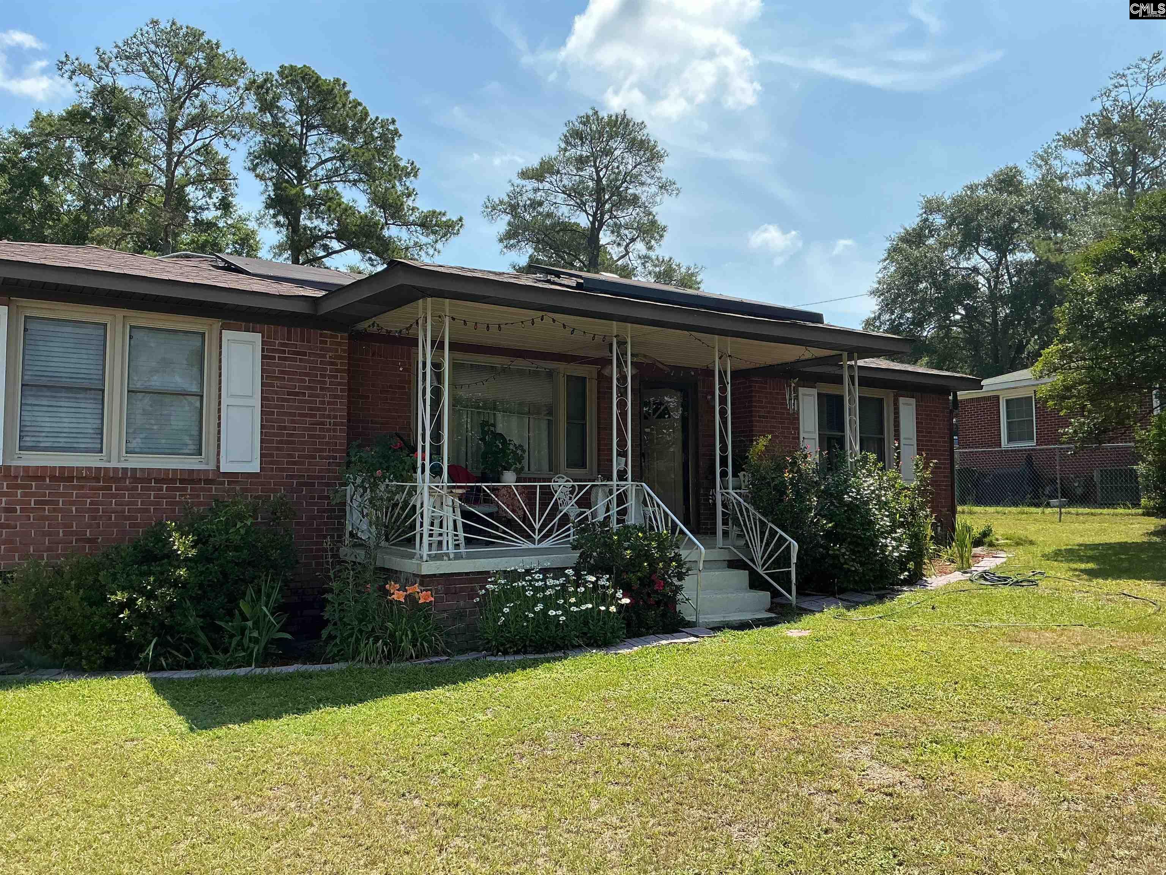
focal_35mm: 29
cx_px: 583
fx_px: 977
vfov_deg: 48.2
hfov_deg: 61.7
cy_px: 438
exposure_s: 1/1730
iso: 25
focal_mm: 3
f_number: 1.8
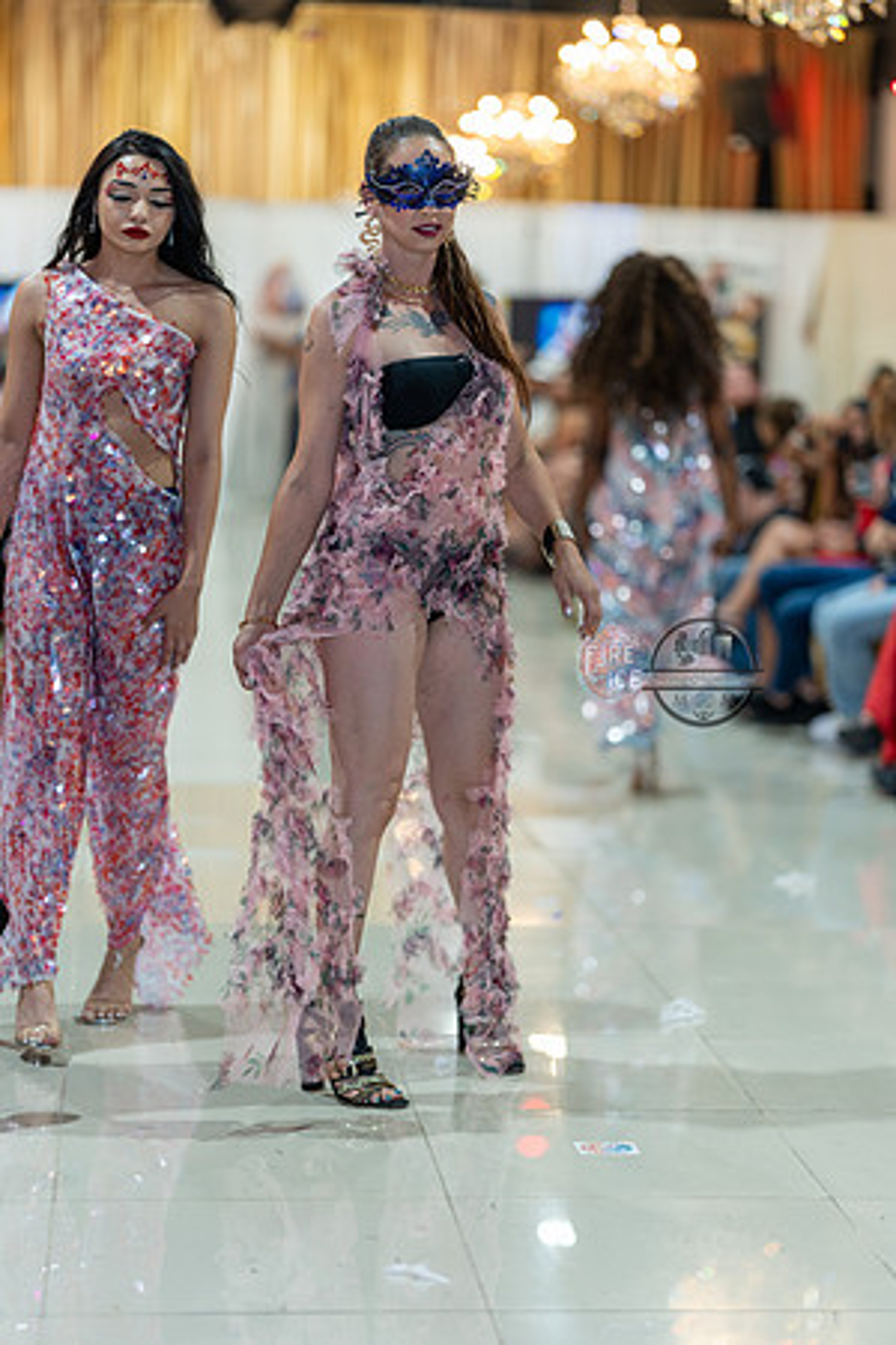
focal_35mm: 85
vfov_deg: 23.9
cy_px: 672
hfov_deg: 16.1
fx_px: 3173
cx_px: 448
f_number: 1.4
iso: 160
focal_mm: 85
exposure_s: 1/160
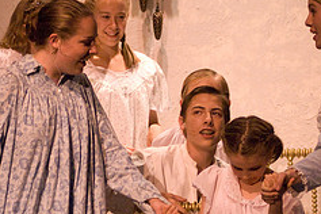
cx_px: 104
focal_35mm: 294
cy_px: 134
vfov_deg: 4.7
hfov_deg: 7.0
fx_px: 2621
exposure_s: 1/160
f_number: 2.8
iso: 1600
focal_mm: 80
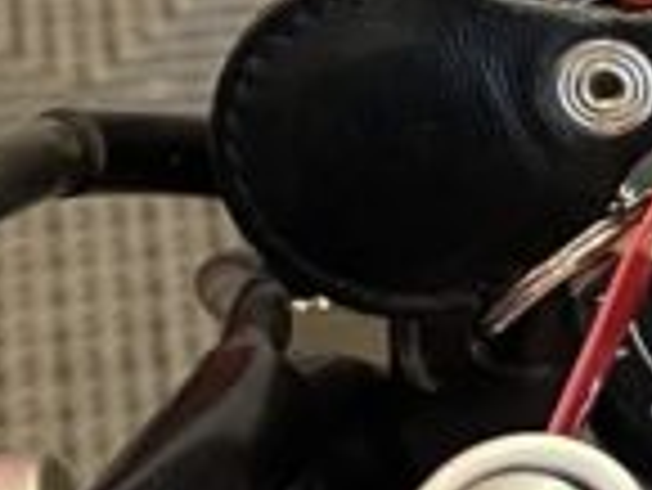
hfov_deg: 10.1
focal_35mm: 184
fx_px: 3469
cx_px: 1192
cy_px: -153
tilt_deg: -42.2
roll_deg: -12.9
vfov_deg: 8.0
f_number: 1.6
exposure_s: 1/50
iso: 160
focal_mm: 5.1
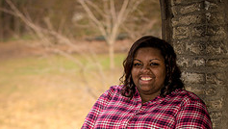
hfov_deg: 15.4
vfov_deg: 8.5
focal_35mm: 139
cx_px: 87
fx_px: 841
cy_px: 213
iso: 400
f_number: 2.8
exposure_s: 1/60
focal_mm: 70
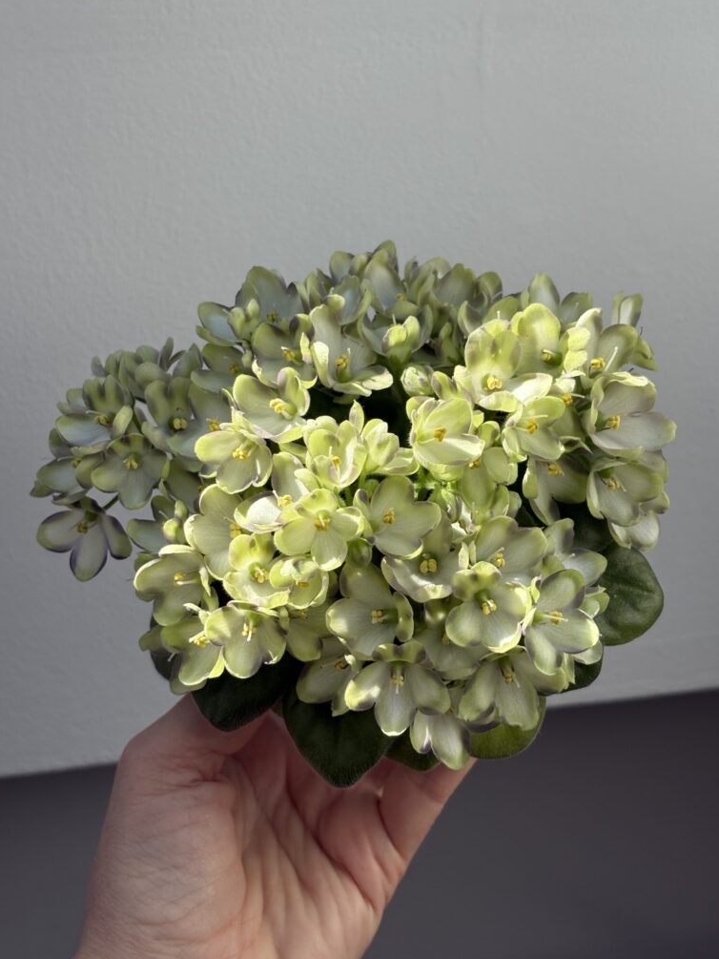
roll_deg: -0.1
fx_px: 1467
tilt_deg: -28.1
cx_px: 358
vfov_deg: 36.2
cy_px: 485
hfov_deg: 27.5
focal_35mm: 53
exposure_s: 1/1339
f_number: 1.6
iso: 32
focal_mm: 5.96
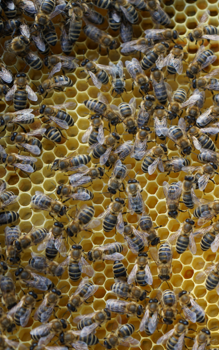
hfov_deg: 17.1
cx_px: 233
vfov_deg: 27.8
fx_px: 707
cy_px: 175
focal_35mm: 74
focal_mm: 48
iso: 125
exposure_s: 1/60
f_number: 4.5
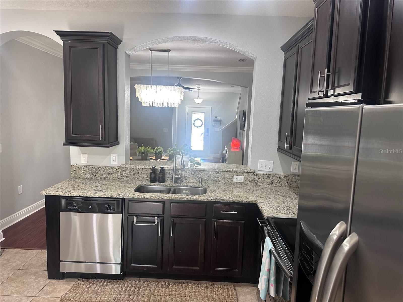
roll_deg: -2.0
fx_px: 279
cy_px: 151
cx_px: 202
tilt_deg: -5.4
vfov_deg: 56.8
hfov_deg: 71.6
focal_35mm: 24
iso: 200
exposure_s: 1/60
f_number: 1.78
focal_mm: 6.86
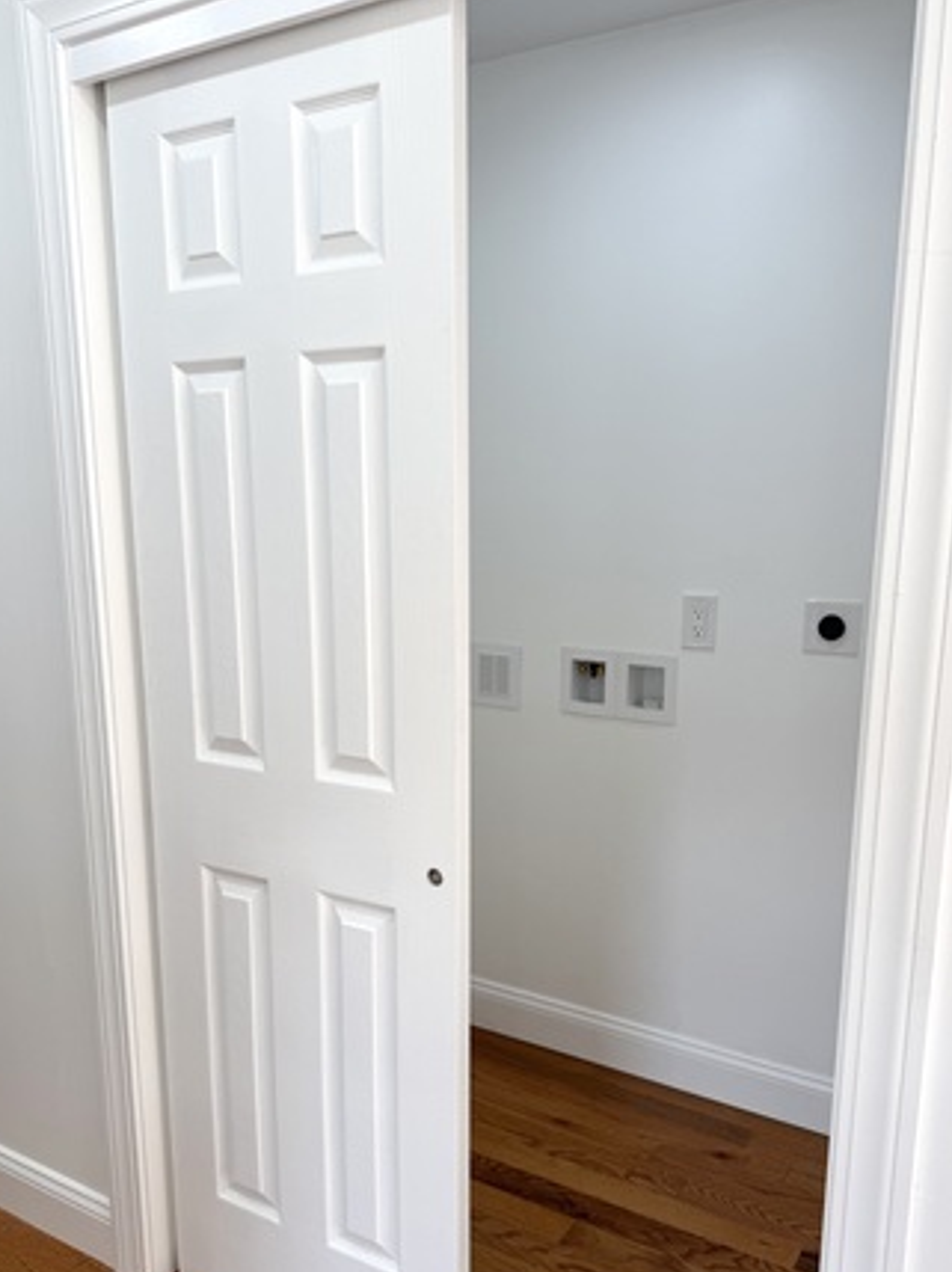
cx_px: 512
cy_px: 723
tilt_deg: -10.3
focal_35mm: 28
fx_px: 1028
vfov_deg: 63.2
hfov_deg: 49.6
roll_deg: -0.4
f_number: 1.78
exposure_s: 1/175
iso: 64
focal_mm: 6.76
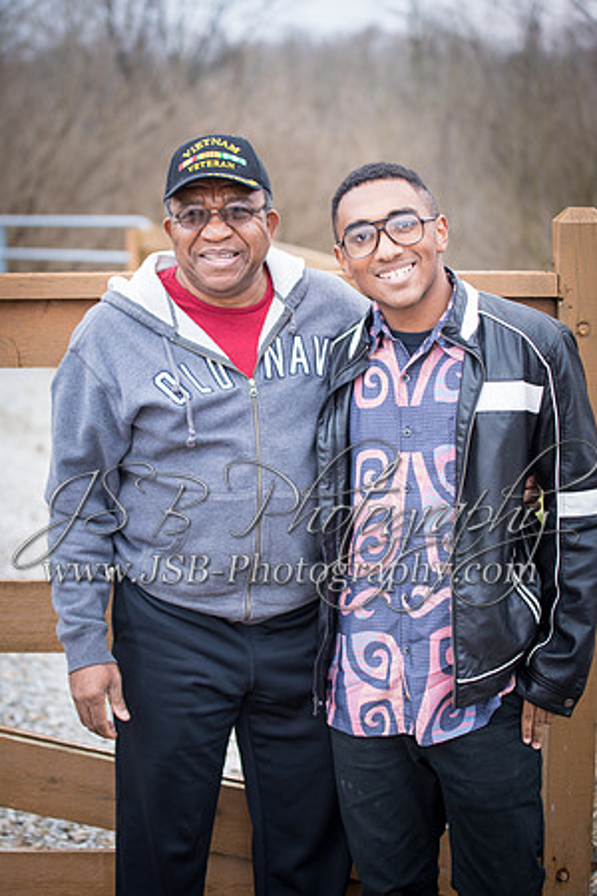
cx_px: 298
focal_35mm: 70
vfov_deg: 28.8
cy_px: 448
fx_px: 1741
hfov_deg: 19.5
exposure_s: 1/25
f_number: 2.8
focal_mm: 70
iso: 200
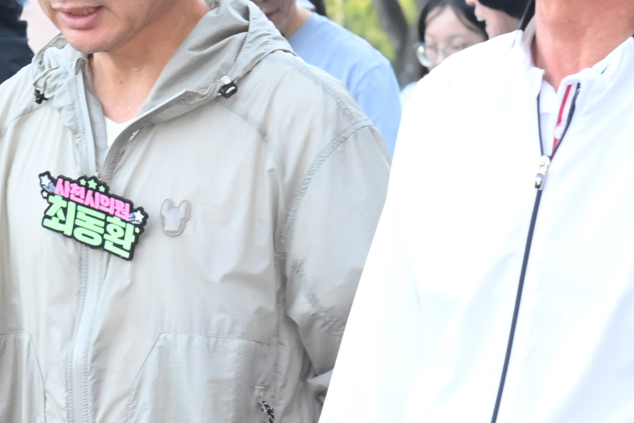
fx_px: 3575
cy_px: 238
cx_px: 129
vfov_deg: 6.8
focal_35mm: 203
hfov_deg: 10.1
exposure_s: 1/250
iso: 2500
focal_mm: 66
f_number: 6.3
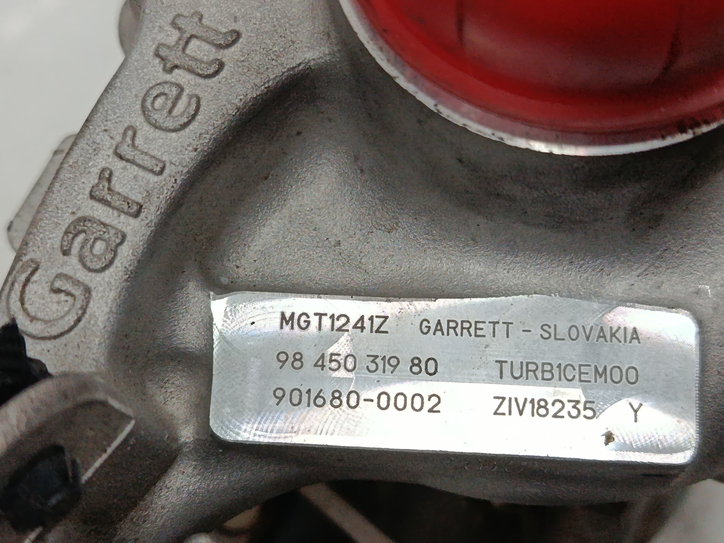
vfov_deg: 27.5
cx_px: 362
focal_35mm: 53
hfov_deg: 36.2
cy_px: 272
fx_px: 1109
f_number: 1.7
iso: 871
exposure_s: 1/100
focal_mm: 5.24
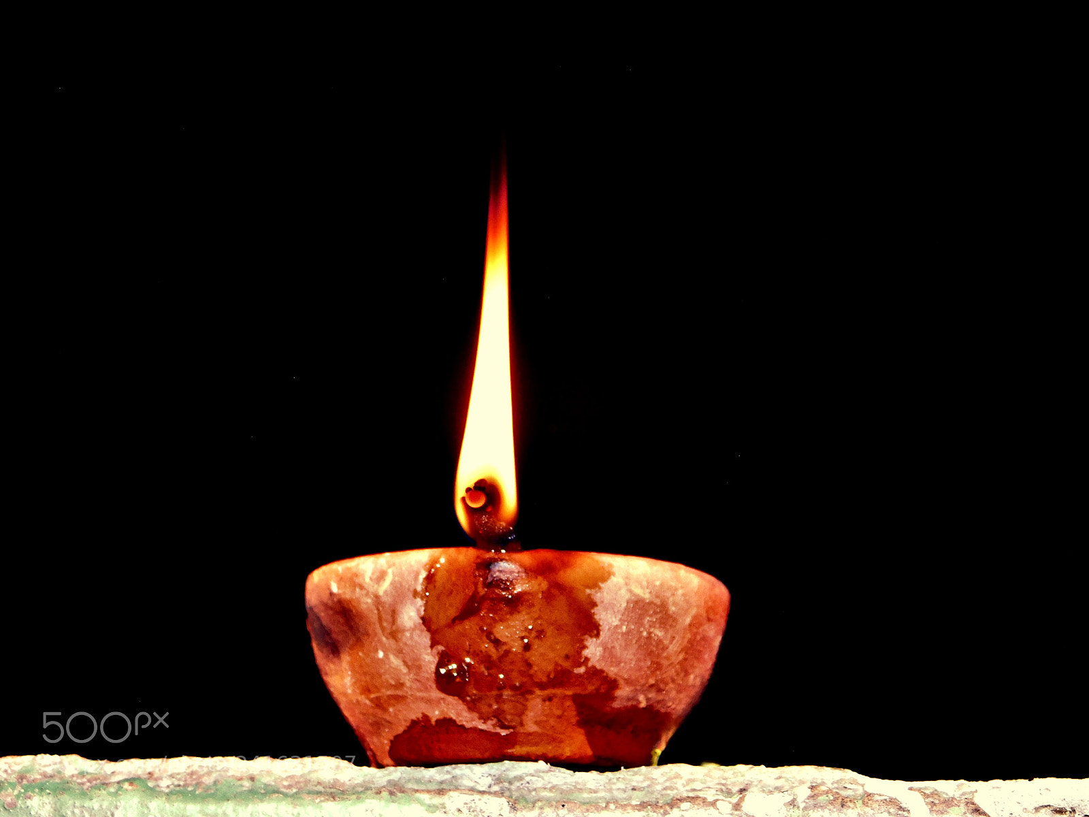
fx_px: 3114
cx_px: 544
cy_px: 408
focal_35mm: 99
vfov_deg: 14.9
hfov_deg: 19.8
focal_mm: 17.6
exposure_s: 1/60
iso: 200
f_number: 4.6
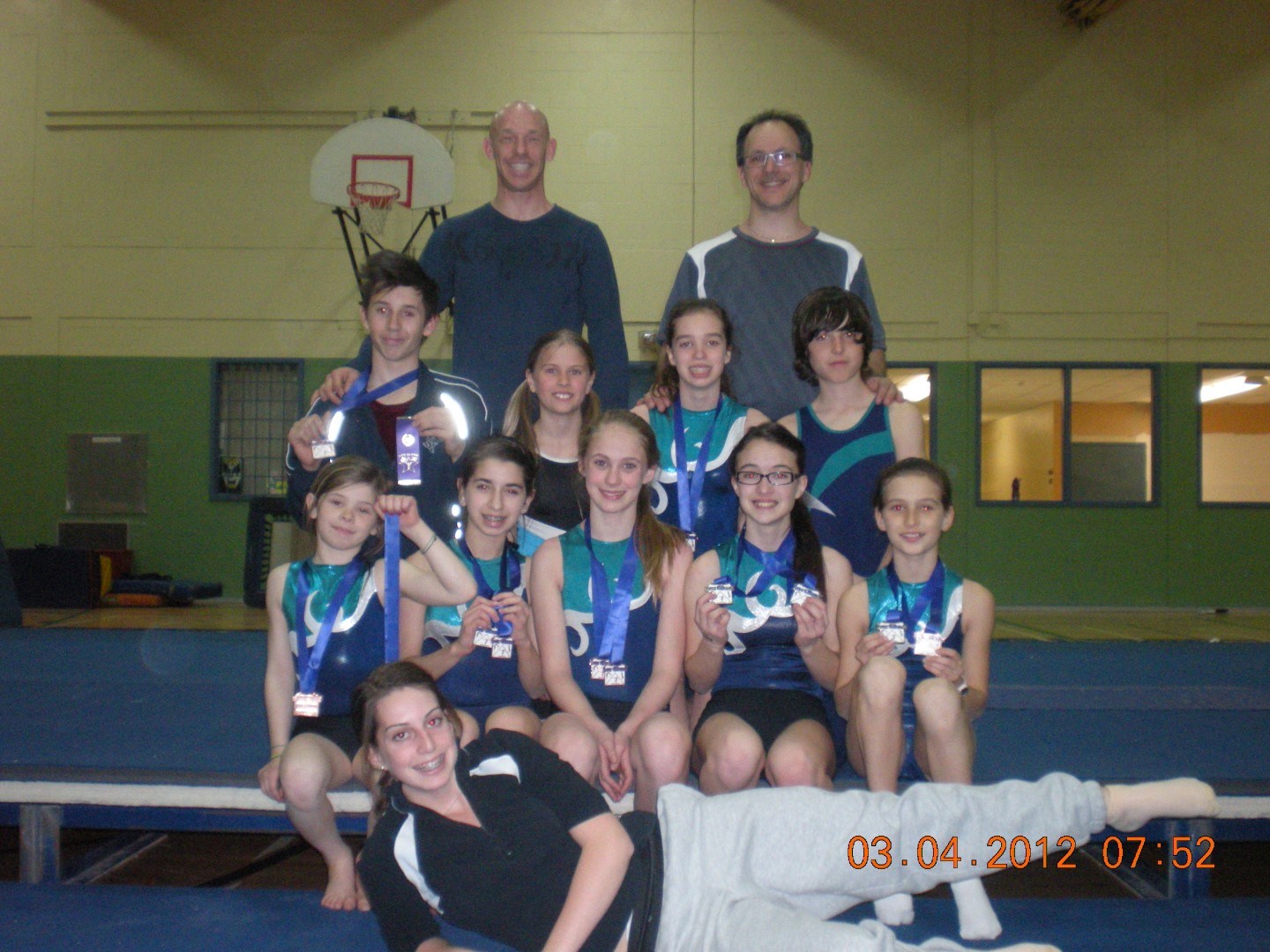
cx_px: 635
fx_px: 1614
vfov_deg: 32.9
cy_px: 476
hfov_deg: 42.9
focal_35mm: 44
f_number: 3.5
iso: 411
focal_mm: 7.4
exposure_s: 1/60
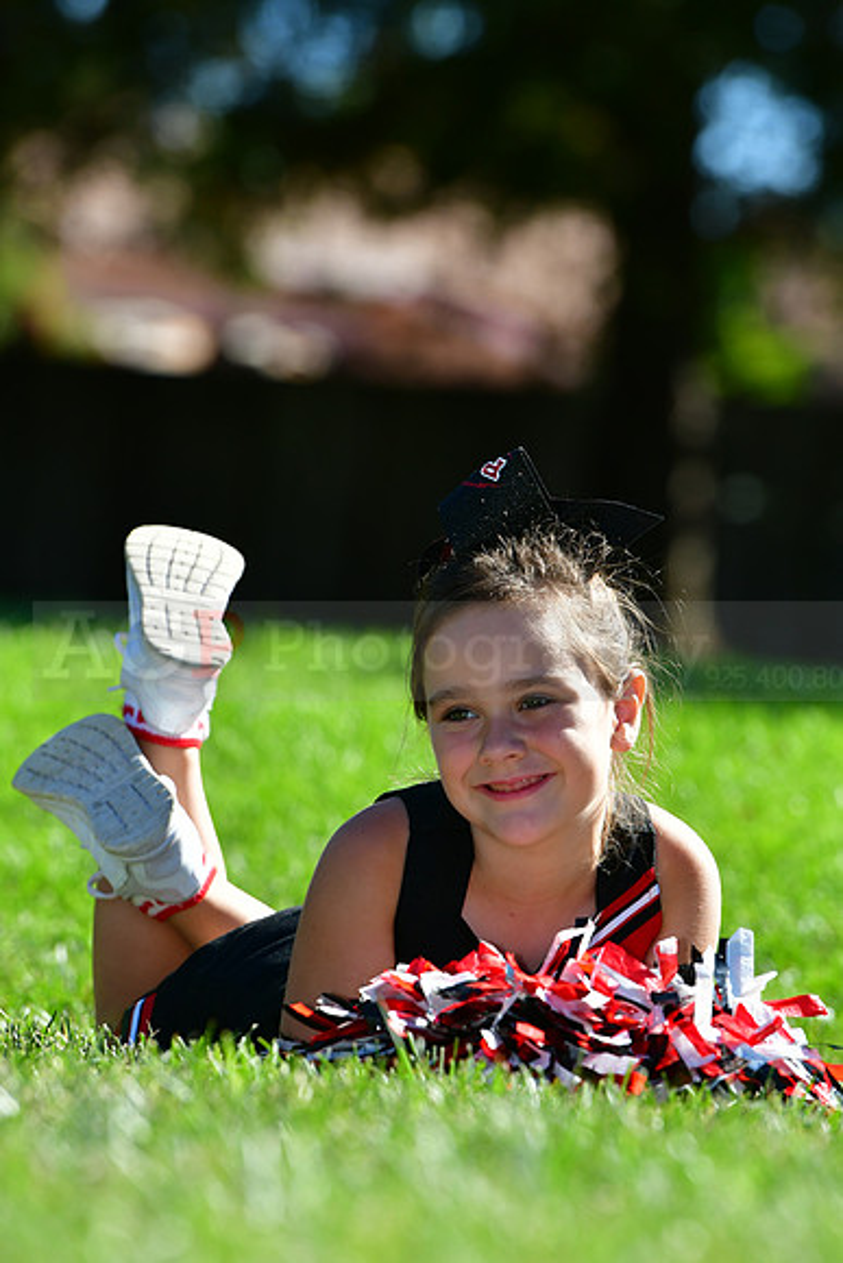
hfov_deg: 5.0
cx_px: 422
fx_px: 9741
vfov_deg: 7.4
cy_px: 632
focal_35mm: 278
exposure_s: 1/1600
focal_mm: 185
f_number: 4.5
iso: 400
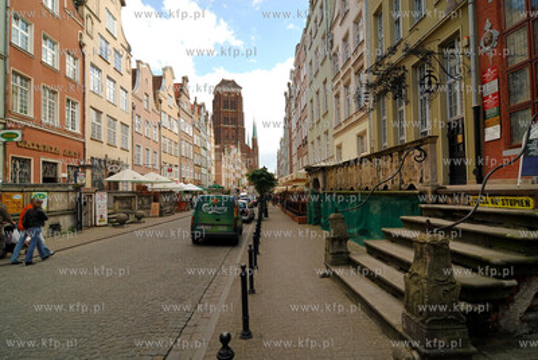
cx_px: 269
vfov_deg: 67.6
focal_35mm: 18
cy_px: 180
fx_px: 269
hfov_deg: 89.9
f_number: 9
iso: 100
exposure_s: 1/50
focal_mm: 12
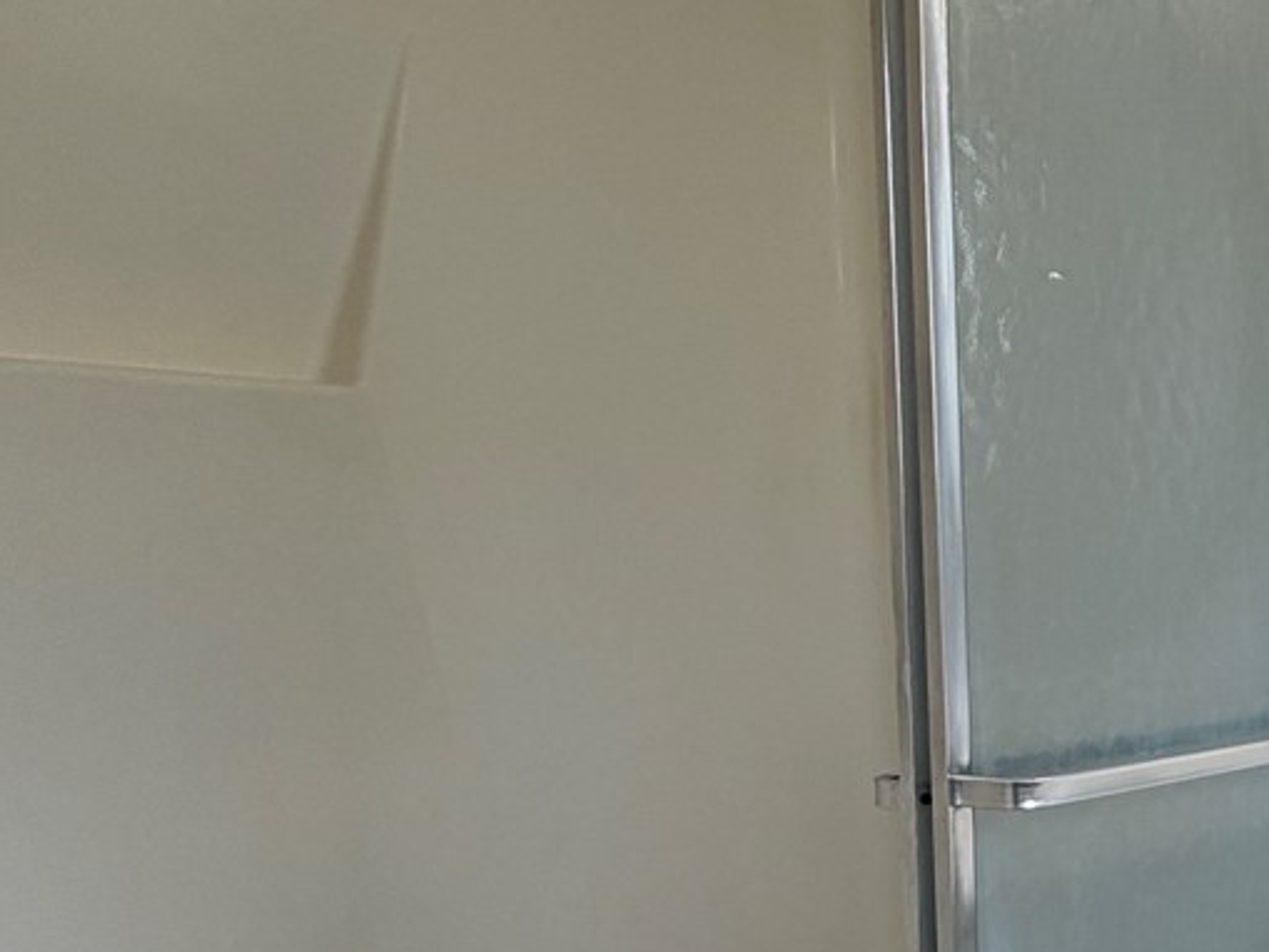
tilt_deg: -5.3
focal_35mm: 44
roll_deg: -0.8
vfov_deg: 32.4
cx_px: 1793
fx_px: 1613
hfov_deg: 30.0
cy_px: 685
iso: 80
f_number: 2.2
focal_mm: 2.22
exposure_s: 1/120
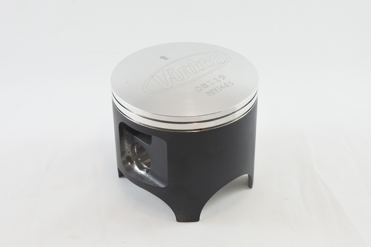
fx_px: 474
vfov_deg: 29.2
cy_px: 124
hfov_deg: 42.7
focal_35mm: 46
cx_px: 186
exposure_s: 1/125
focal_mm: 17.2
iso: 450
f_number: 4.5
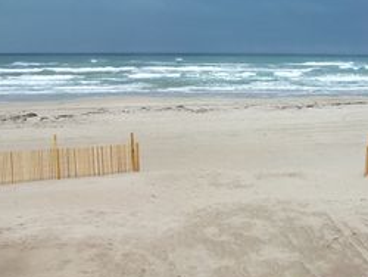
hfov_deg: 37.6
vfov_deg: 29.0
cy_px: 100
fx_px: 532
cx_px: 256
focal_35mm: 50
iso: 80
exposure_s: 1/101
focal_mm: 5.7
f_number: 2.8
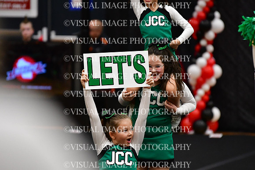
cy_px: 85
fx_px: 2125
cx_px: 128
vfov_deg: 4.6
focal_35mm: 300
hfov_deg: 6.9
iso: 4000
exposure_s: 1/800
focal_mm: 200
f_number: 2.8
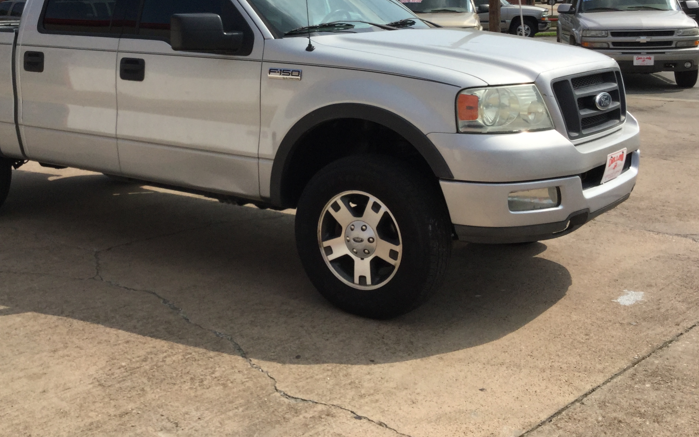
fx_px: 857
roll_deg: +0.8
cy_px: 94
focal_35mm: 45
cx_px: 273
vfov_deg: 28.1
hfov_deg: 44.1
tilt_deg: -6.1
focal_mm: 3.3
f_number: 2.4
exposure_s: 1/2146
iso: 25
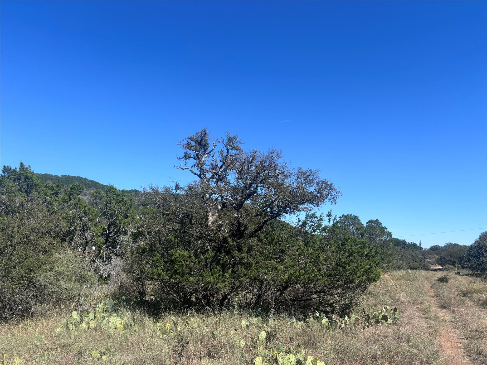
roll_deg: -4.1
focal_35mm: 26
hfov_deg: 67.3
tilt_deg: +9.8
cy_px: 182
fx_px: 366
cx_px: 244
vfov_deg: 53.1
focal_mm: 5.96
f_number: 1.6
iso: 50
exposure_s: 1/2639
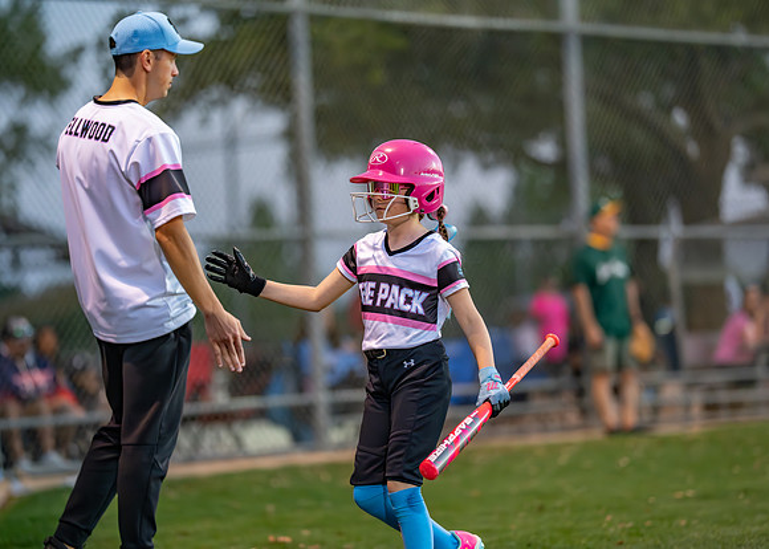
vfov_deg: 9.2
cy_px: 257
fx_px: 3405
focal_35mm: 156
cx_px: 386
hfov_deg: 12.9
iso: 2000
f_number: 2
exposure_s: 1/1250
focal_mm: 135
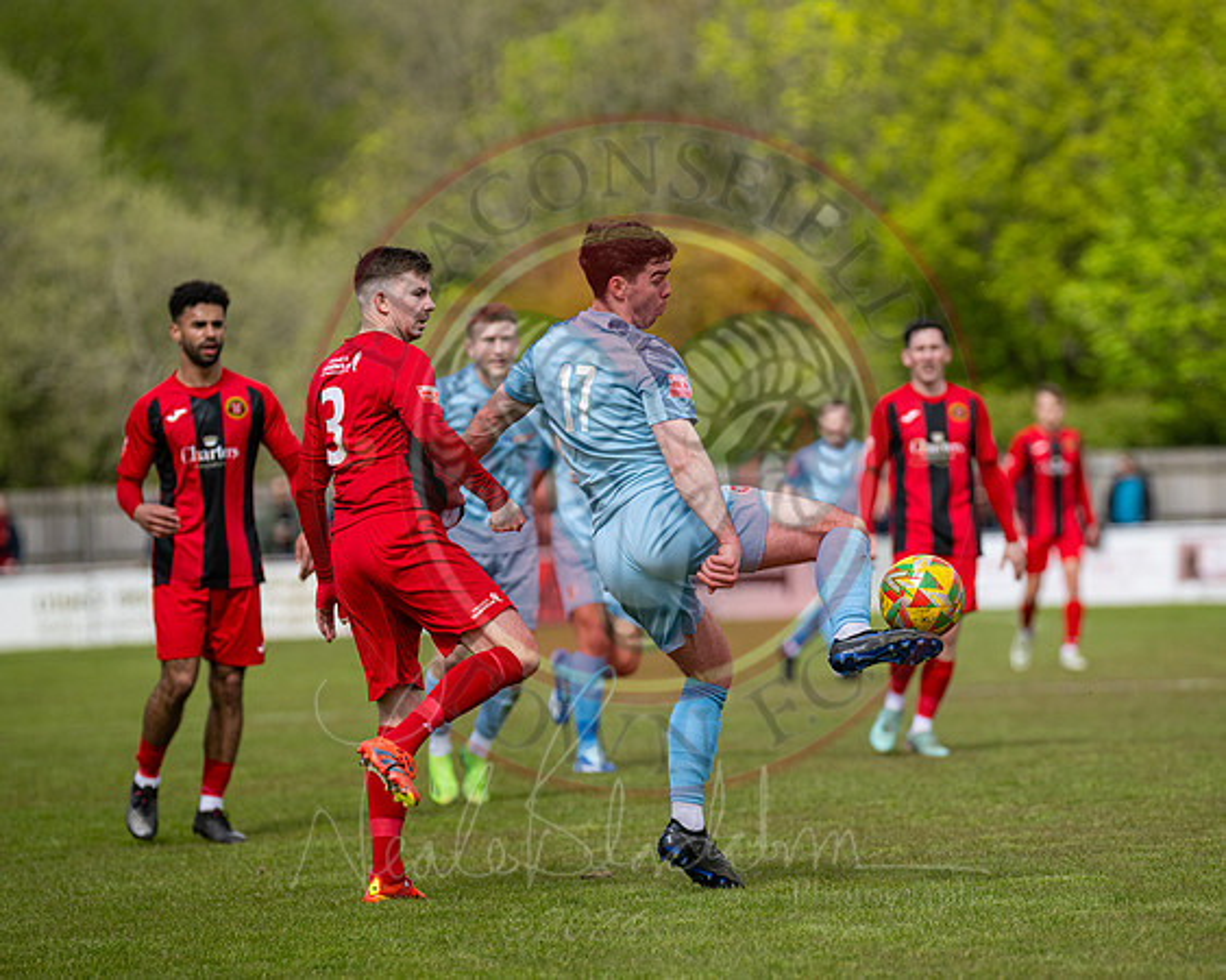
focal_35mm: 270
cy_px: 490
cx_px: 691
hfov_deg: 7.2
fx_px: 9804
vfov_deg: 5.7
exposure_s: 1/4000
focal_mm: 240
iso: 400
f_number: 4
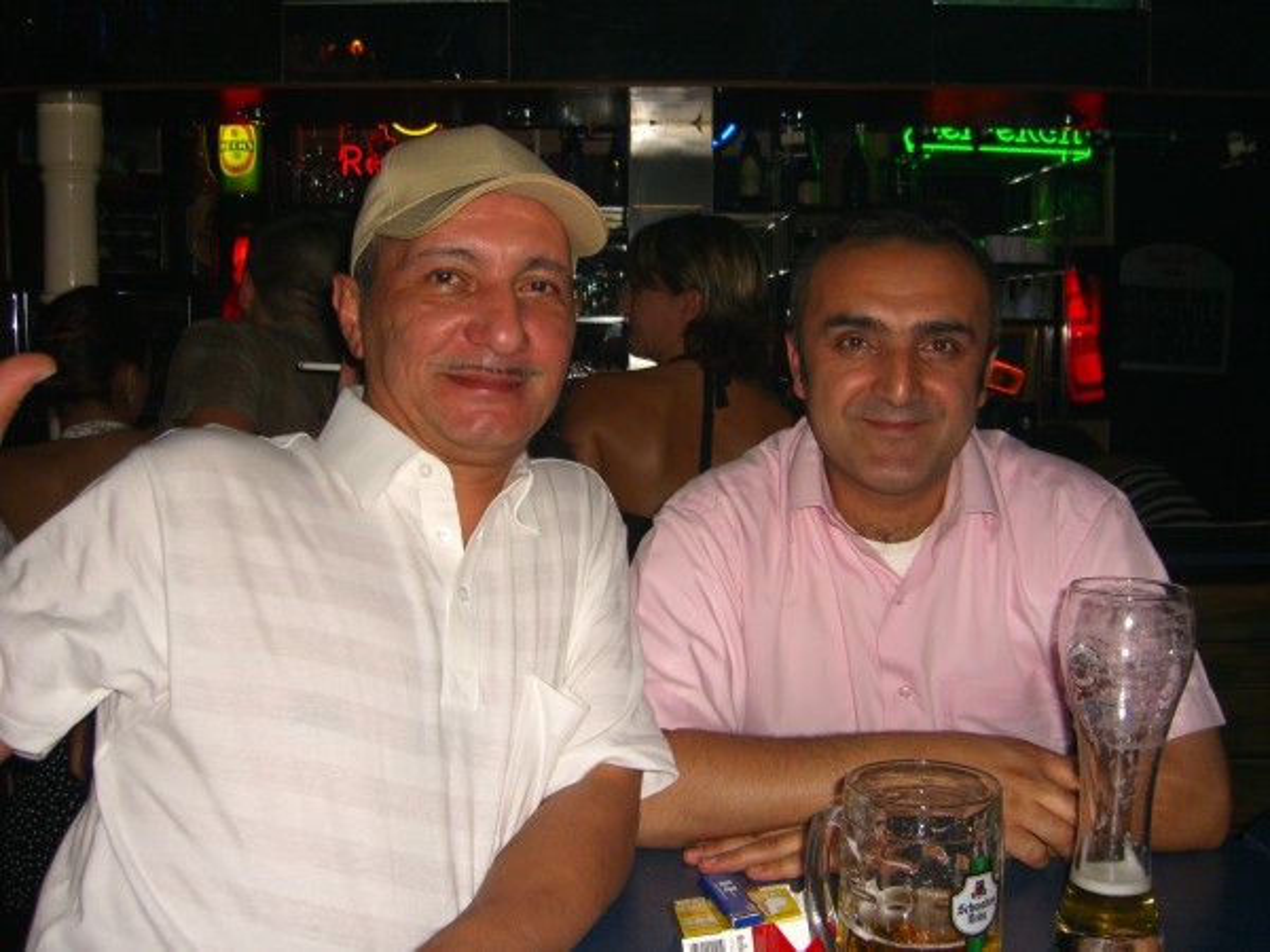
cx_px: 635
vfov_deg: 37.7
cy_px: 476
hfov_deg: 49.0
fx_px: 1394
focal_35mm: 38
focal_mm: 7.9
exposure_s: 1/60
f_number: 2.8
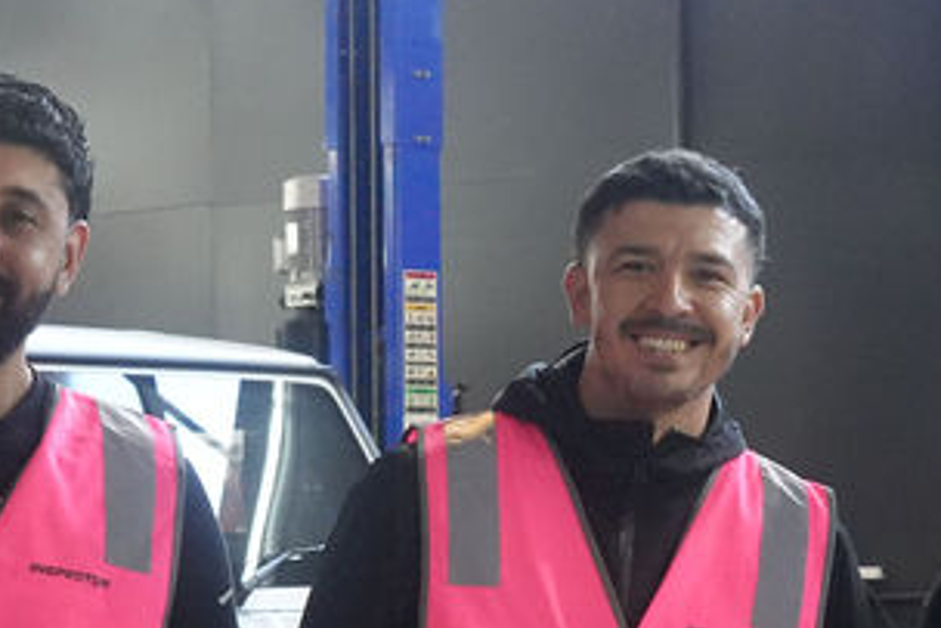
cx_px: 758
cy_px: 401
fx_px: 3644
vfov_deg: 9.9
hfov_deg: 14.6
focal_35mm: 139
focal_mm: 27.6
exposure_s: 1/160
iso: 5000
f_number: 4
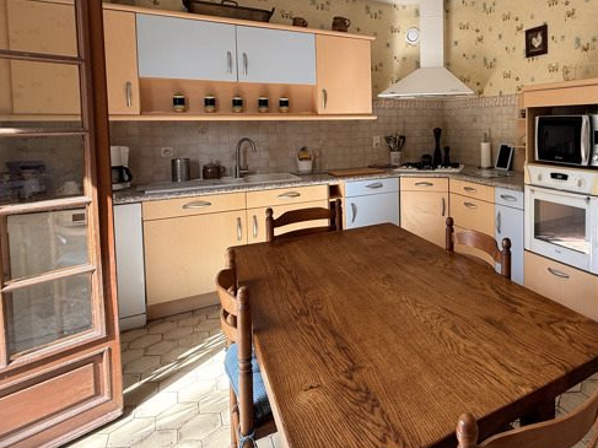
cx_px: 446
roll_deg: +0.3
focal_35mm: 23
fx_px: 397
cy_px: 142
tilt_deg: -2.6
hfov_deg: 69.3
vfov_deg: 57.3
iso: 64
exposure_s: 1/99
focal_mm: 2.22
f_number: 2.2
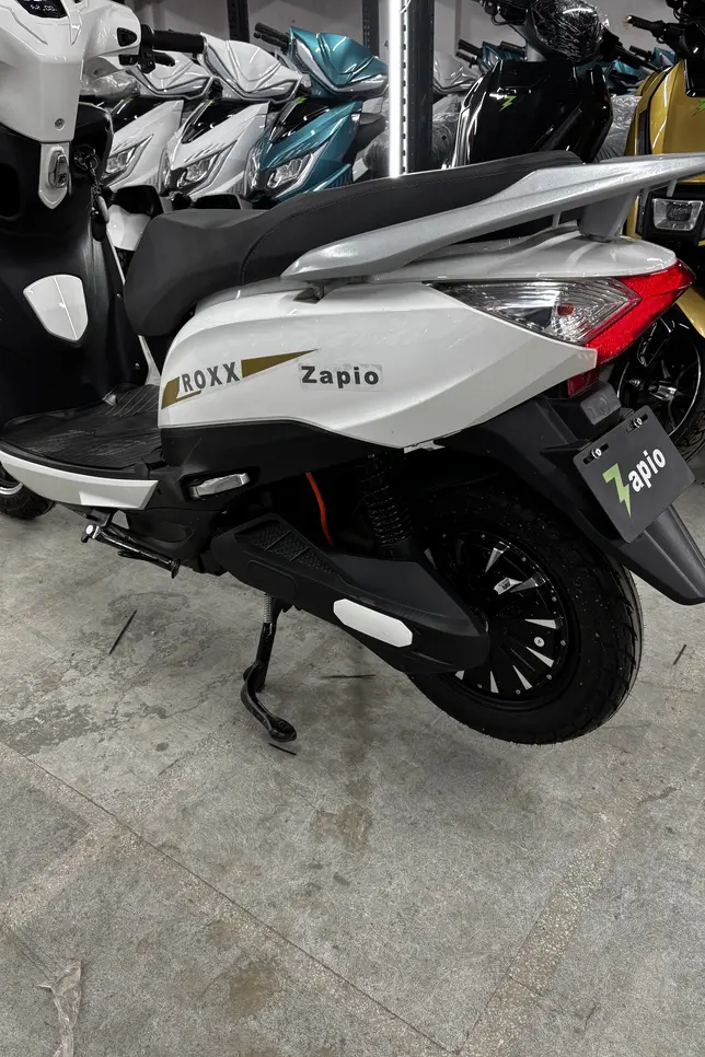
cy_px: 534
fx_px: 822
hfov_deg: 46.4
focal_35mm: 28
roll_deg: -0.1
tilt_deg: -28.3
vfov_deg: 65.5
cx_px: 358
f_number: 1.6
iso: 100
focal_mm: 5.96
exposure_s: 1/50
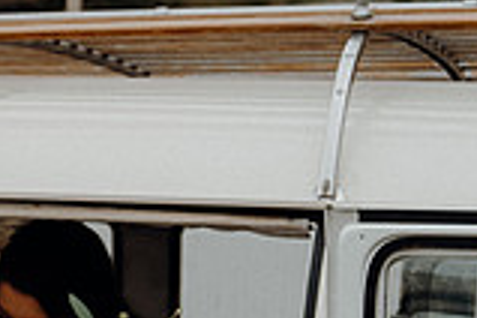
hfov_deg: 15.4
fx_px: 1590
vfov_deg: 11.1
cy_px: 442
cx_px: -291
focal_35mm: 120
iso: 125
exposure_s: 1/200
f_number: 3.5
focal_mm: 33
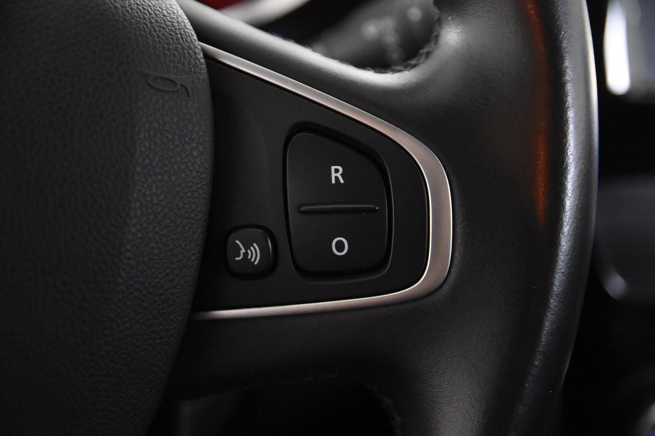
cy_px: 218
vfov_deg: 20.2
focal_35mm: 68
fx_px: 1228
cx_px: 328
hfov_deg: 29.9
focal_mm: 45
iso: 7200
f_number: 3.8
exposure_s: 1/80
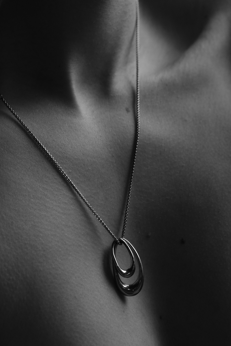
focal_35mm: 75
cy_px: 173
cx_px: 116
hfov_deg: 18.2
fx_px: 722
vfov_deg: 27.0
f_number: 5.6
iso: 800
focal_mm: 50
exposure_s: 1/60
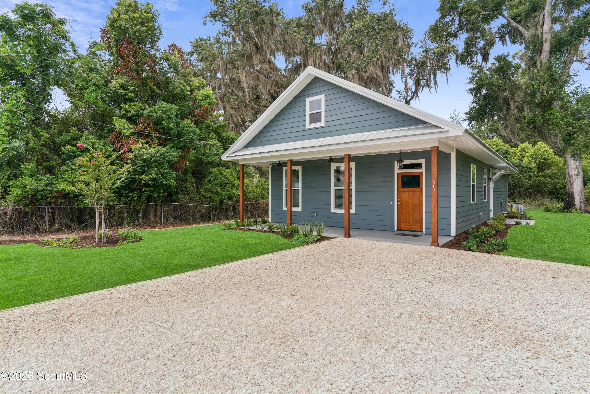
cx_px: 295
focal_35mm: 19
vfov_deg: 64.6
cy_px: 197
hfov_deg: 86.9
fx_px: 311
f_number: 8
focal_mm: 19
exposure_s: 1/320
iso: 250
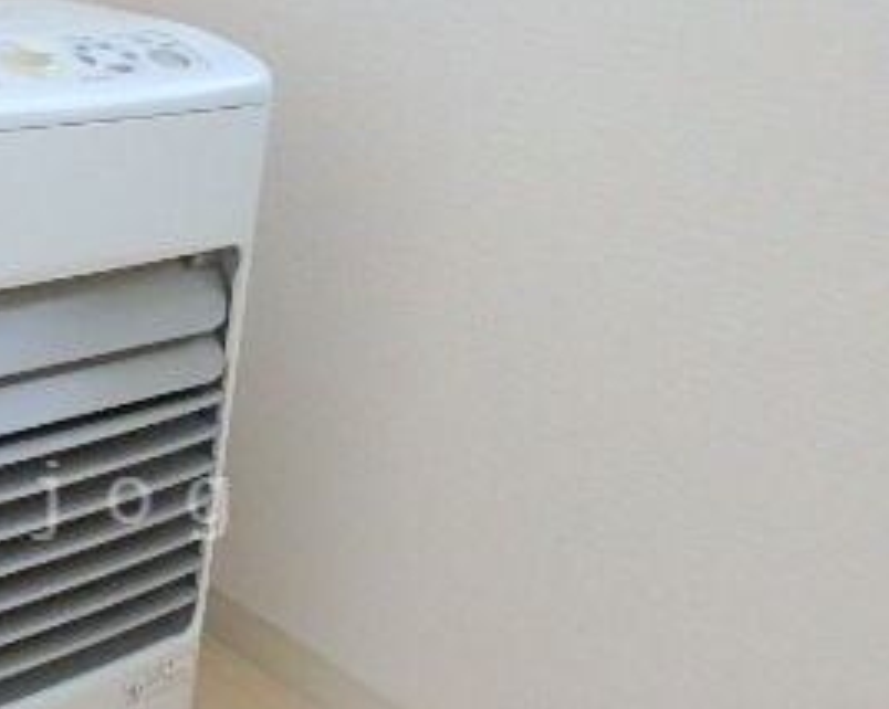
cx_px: 20
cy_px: 500
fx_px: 1288
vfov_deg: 30.5
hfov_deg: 34.9
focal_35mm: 49
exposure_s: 1/250
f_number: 3.5
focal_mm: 3.7
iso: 800
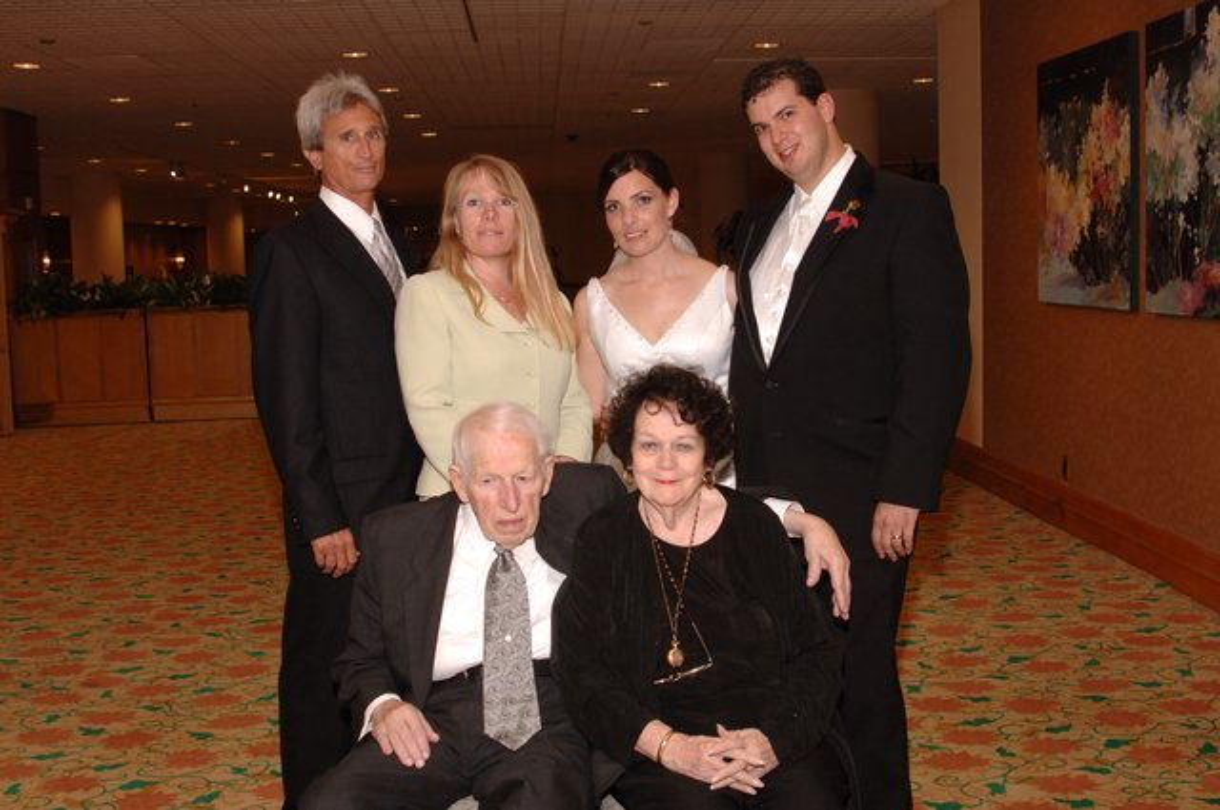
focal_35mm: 42
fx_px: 1422
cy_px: 405
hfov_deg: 46.5
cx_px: 610
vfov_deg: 31.8
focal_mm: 28
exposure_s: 1/50
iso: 400
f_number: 5.6
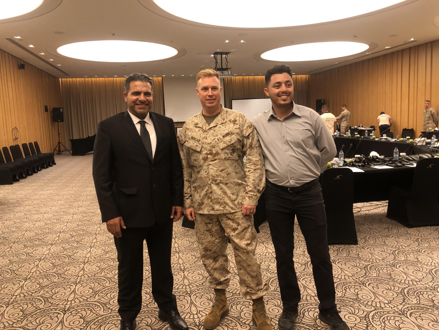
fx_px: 355
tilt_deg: -4.6
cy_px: 165
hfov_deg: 63.4
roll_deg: +2.9
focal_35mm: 28
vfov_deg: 49.7
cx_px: 220
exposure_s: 1/17
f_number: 1.8
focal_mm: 4
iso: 50
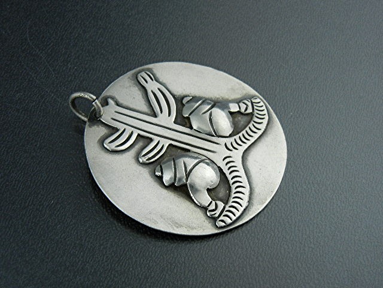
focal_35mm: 68
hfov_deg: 28.6
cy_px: 144
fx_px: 752
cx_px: 192
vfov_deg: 21.6
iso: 400
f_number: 4.1
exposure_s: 1/21.2
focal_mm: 12.2
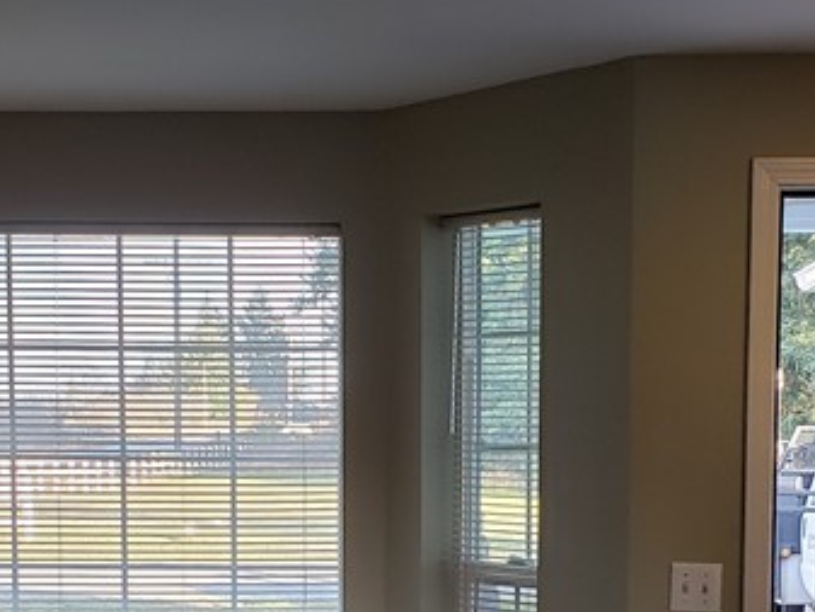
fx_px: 1861
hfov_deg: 24.7
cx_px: 491
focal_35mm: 79
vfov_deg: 18.3
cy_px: 578
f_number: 2.4
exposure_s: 1/60
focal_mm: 4.3
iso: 80
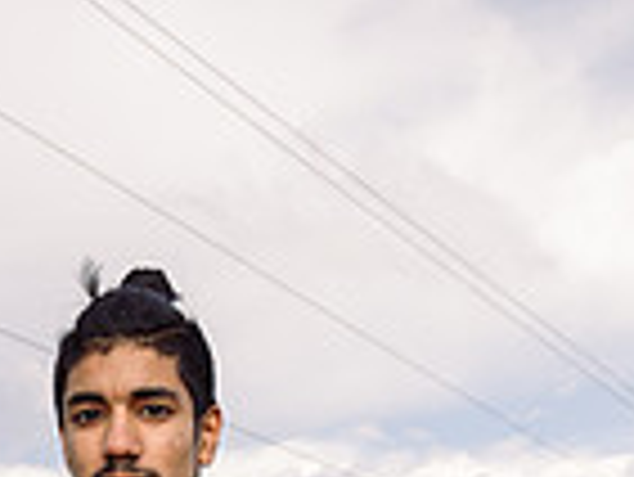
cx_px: 135
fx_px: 1686
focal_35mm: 92
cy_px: 1008
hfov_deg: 21.1
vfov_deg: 13.4
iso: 80
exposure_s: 1/200
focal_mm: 30
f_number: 8
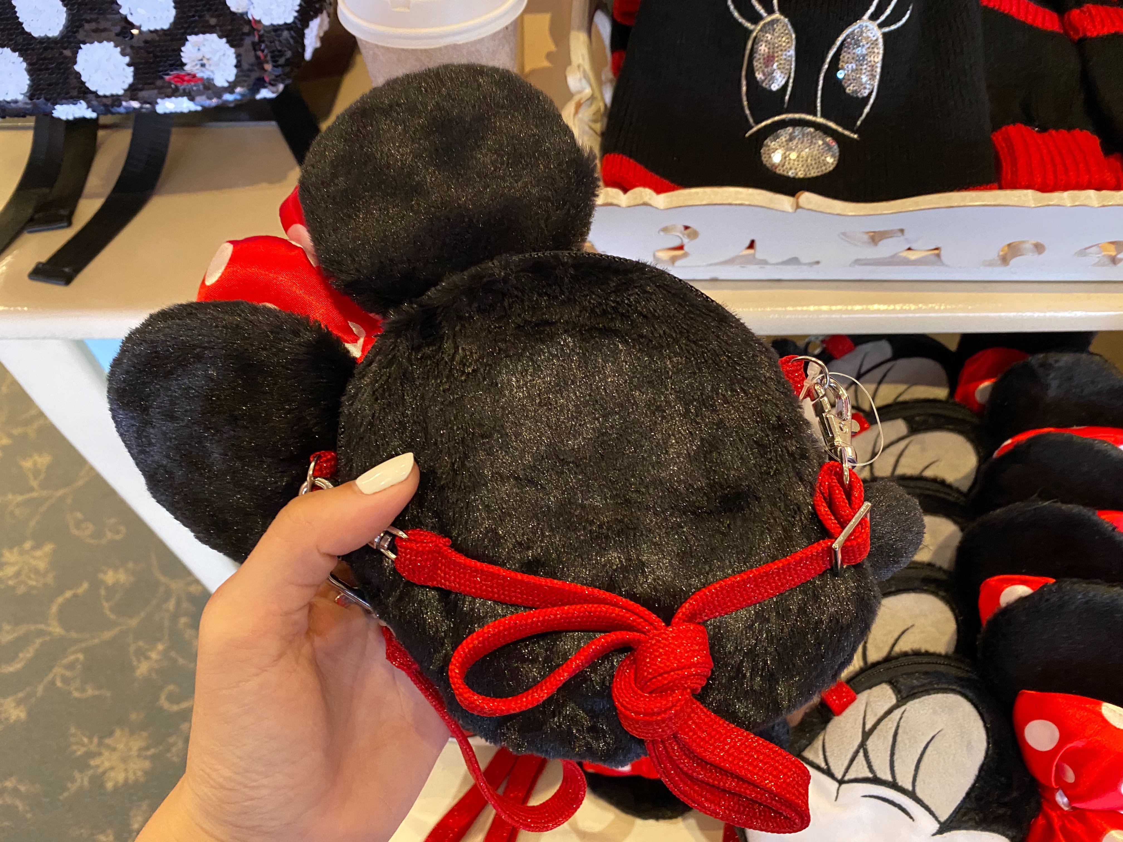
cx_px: 562
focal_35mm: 26
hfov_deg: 67.3
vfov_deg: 53.1
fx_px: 843
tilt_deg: -50.9
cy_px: 421
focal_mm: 4.25
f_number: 1.8
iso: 500
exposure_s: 1/30
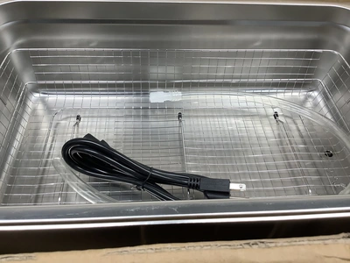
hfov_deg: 58.4
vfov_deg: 45.4
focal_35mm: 31
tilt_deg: -48.0
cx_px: 175
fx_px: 313
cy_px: 132
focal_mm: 3.3
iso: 80
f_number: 2.4
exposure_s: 1/120
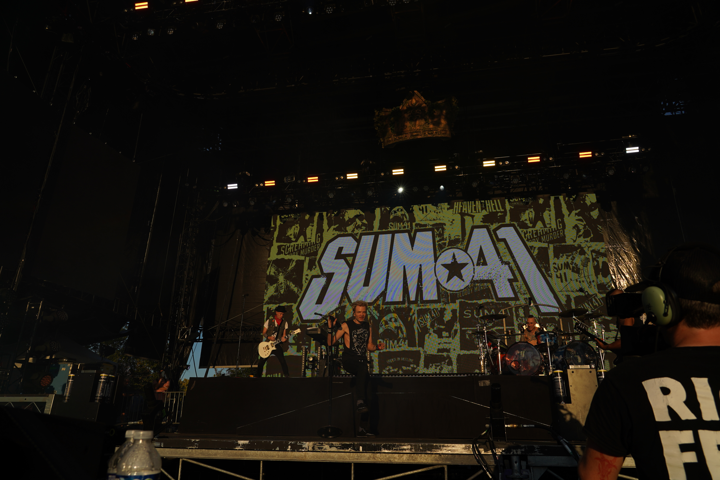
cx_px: 360
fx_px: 480
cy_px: 240
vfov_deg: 53.1
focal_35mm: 24
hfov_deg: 73.7
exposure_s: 1/500
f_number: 8
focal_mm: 24
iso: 100
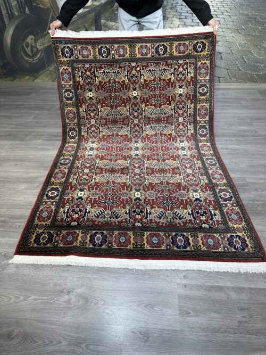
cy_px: 178
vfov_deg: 71.6
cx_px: 133
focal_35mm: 24
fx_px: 246
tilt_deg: -40.0
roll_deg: +2.4
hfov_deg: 56.8
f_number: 1.78
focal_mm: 6.86
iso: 80
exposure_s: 1/100
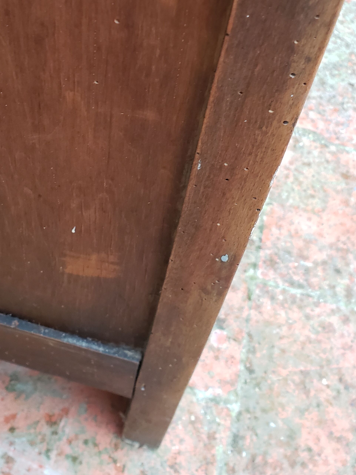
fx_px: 562
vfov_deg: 44.3
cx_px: 147
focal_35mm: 41
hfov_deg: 35.0
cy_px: 119
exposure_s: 1/56
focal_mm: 4.3
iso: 320
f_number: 2.4
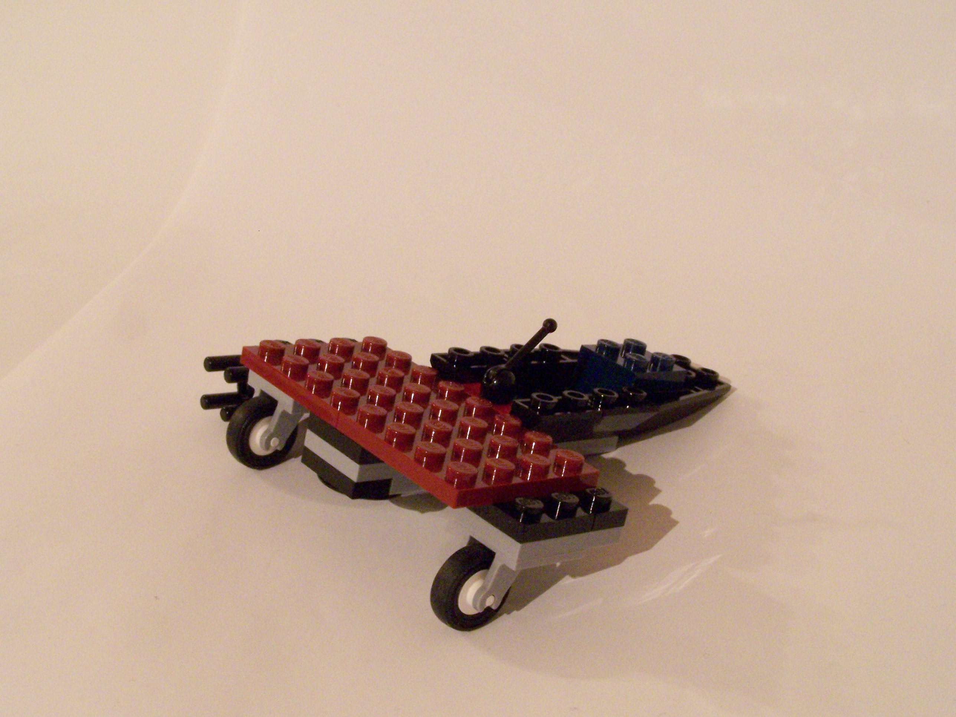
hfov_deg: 37.5
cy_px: 358
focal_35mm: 51
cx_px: 478
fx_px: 1408
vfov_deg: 28.6
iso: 400
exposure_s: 1/2
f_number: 8
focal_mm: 8.5
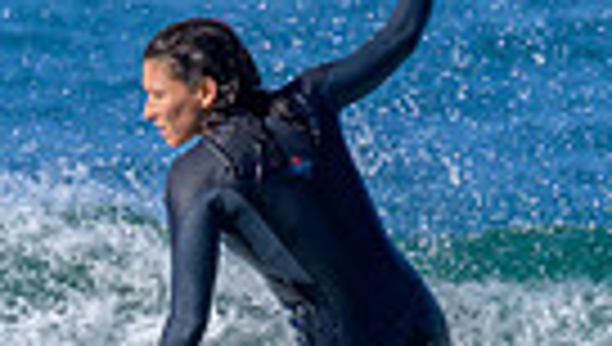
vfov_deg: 0.4
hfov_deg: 0.6
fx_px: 55749
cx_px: -63
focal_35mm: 3430
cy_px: 332
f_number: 8
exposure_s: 1/2000
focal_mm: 560
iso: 560
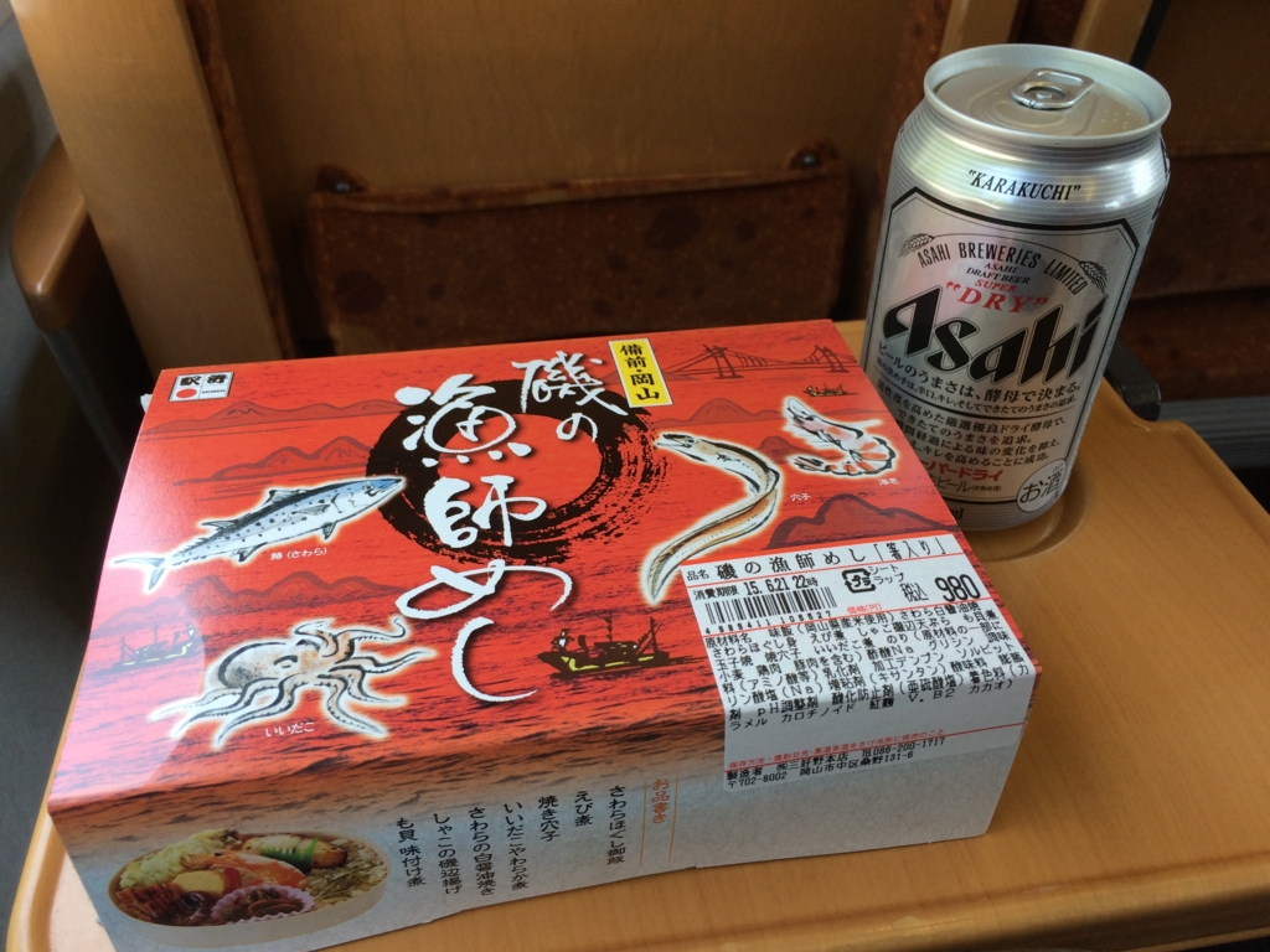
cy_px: 476
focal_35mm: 29
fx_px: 1064
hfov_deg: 61.7
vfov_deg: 48.2
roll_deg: -1.1
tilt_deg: -42.1
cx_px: 635
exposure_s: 1/120
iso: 40
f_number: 2.2
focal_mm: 4.15
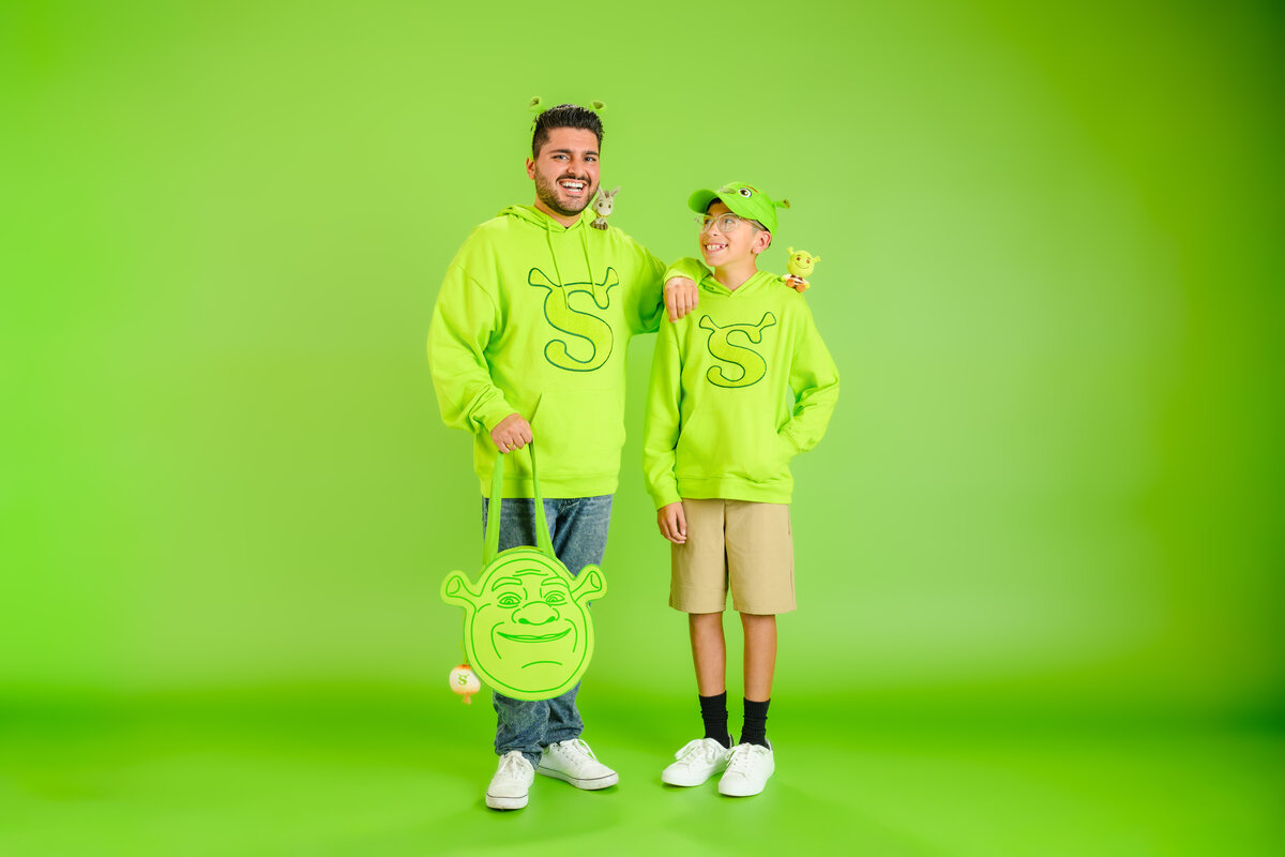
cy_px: 428
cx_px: 642
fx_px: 1285
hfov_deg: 53.1
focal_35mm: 36
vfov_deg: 36.9
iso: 320
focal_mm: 36
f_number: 8
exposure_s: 1/200
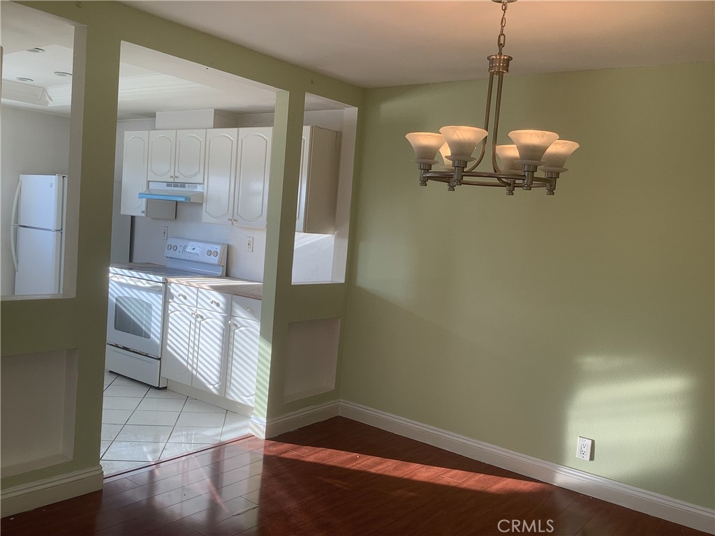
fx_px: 640
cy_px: 268
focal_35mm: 31
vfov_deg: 45.4
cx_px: 358
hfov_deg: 58.4
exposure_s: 1/120
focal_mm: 3.3
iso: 32
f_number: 2.4
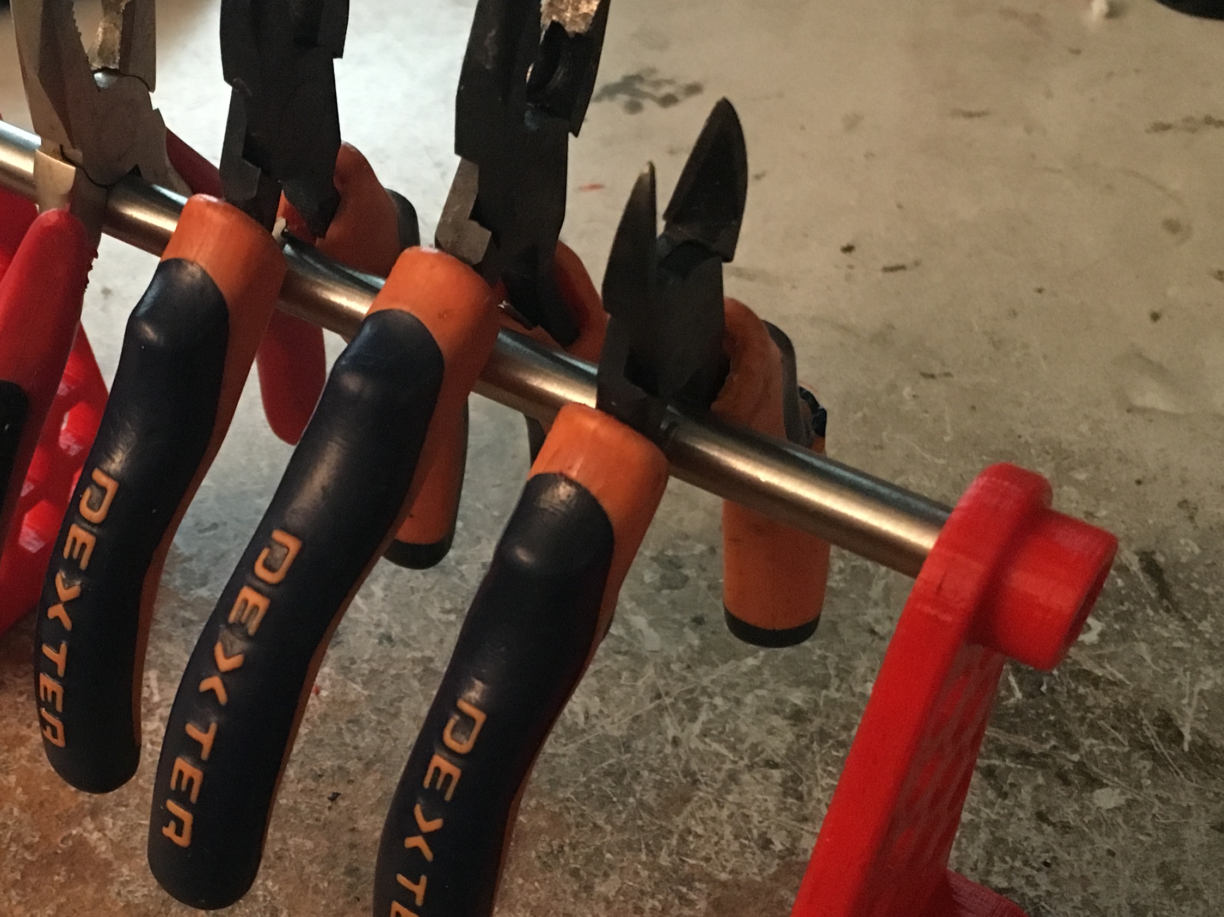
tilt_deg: -47.9
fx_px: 1838
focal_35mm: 52
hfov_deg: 36.1
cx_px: 325
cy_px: 655
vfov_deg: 27.7
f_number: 2.2
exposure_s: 1/17
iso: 250
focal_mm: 4.15
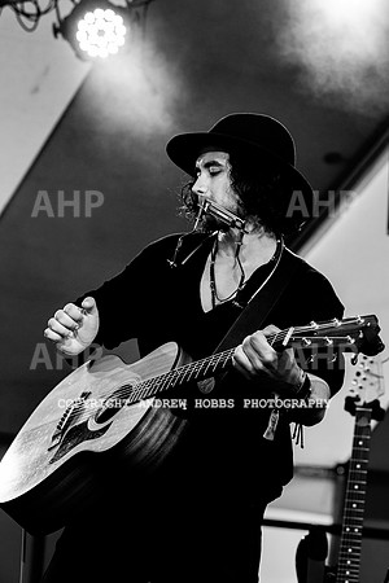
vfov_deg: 18.3
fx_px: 1815
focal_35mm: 112
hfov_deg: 12.2
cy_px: 292
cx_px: 194
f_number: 5
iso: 1600
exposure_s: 1/500
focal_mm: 112
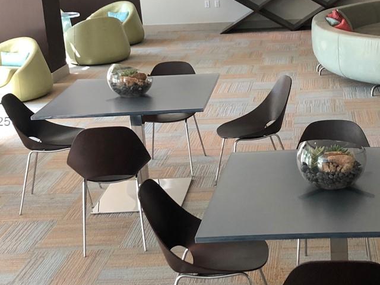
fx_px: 768
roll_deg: +2.9
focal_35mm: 70
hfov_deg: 27.3
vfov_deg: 21.0
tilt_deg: -13.7
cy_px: 122
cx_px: 294
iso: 40
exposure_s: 1/30
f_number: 1.8
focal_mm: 3.99
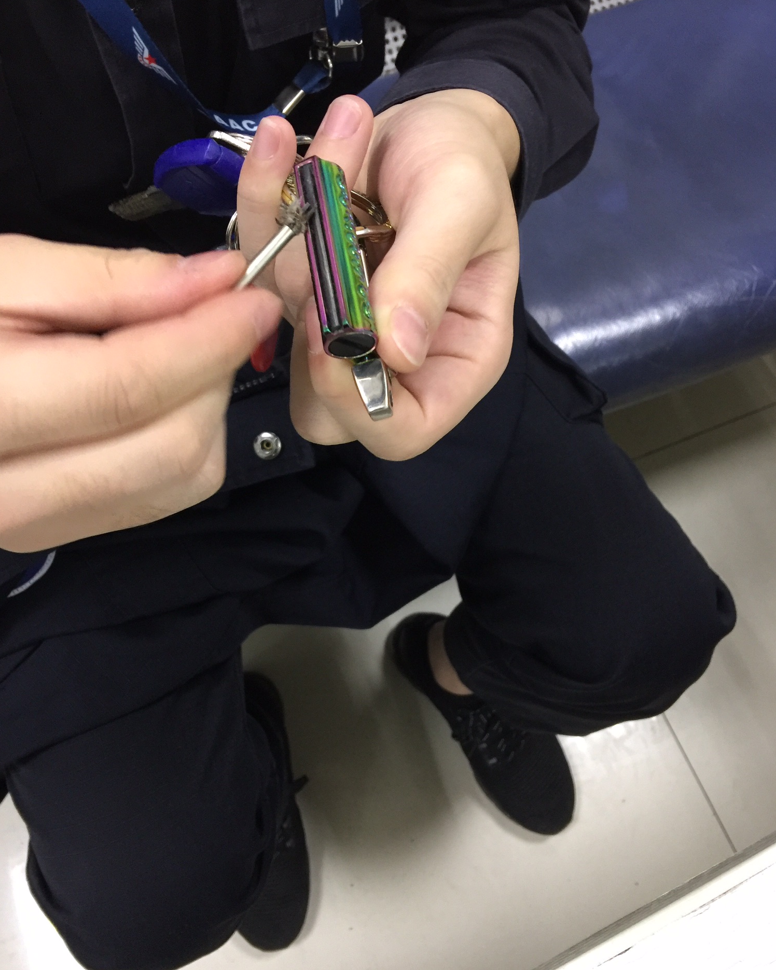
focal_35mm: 31
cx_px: 395
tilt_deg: -67.5
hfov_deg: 47.1
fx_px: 890
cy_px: 472
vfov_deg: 57.2
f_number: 2.2
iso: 125
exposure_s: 1/10
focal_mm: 4.15
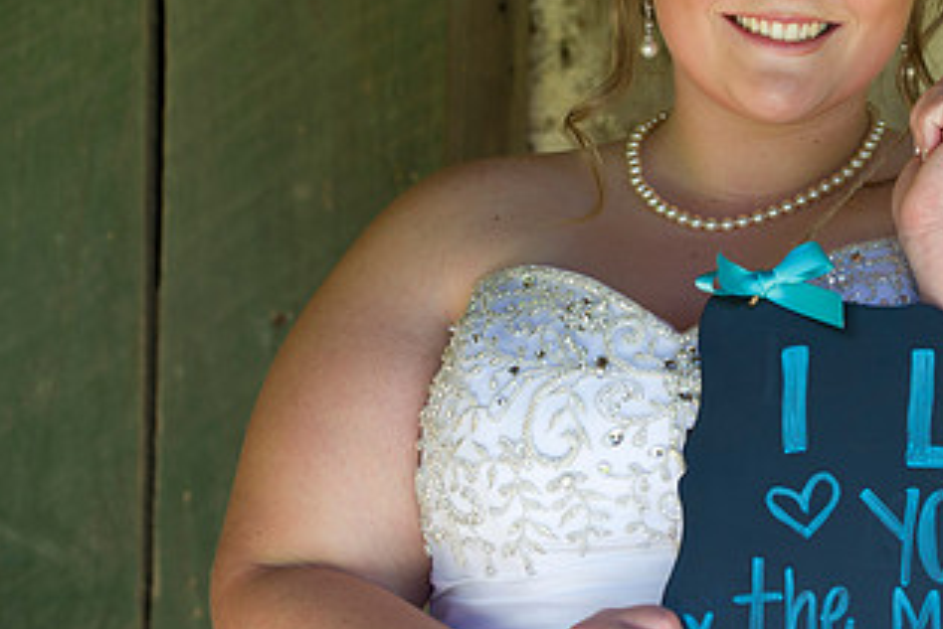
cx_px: 686
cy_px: 194
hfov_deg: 11.0
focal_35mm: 187
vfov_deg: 7.3
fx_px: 4900
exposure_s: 1/160
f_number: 3.2
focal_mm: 102
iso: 200
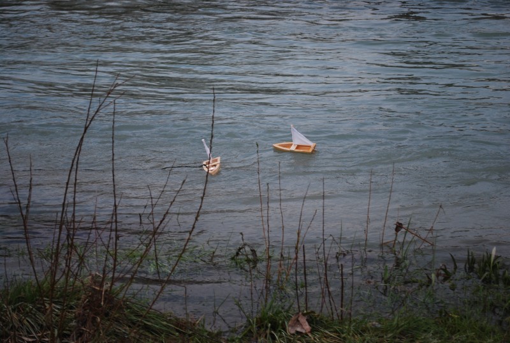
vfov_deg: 16.6
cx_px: 255
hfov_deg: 24.6
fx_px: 1171
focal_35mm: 82
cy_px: 172
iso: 200
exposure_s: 1/125
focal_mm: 55
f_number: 5.6
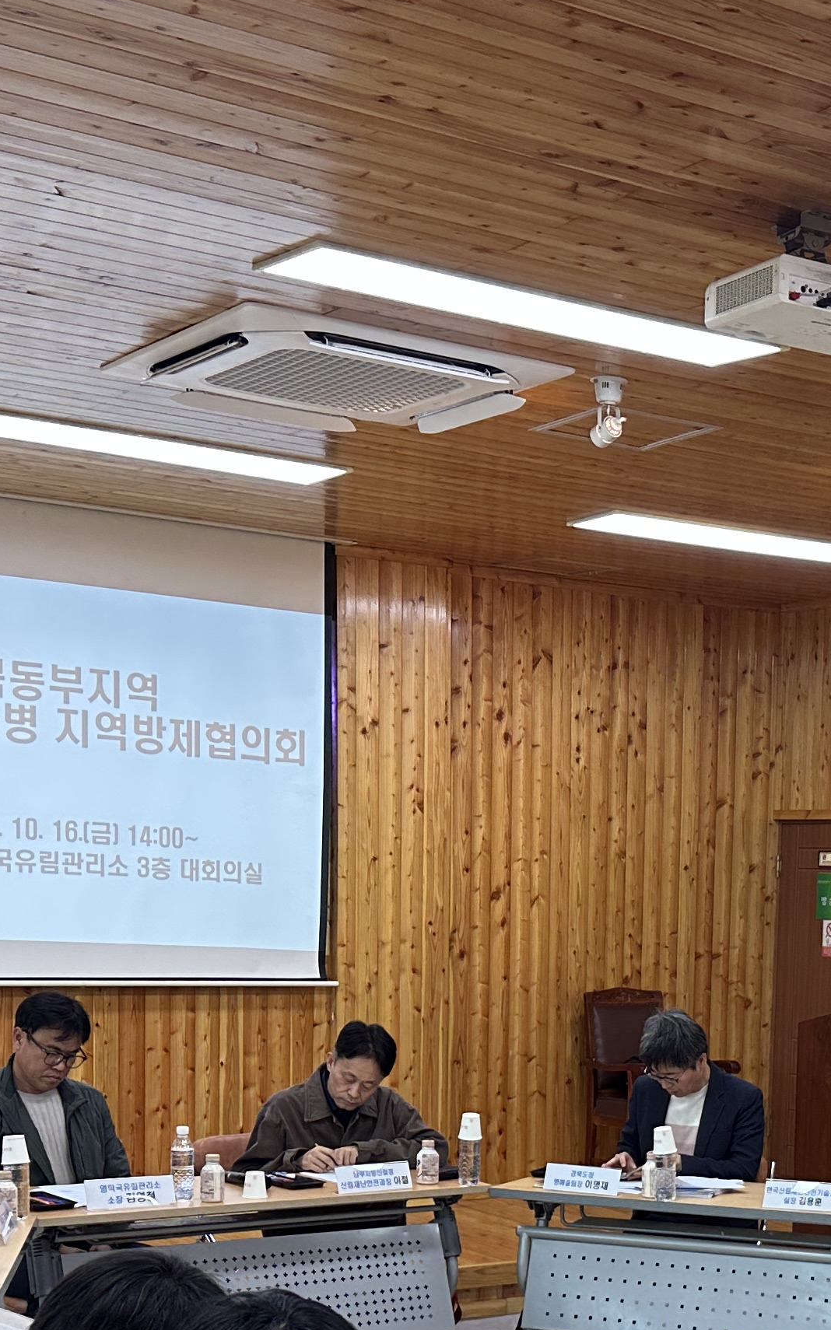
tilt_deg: -5.7
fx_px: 2175
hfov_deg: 21.3
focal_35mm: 60
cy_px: 1083
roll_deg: -1.1
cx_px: 707
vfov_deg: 33.0
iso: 160
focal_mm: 6.86
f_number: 1.78
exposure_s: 1/120
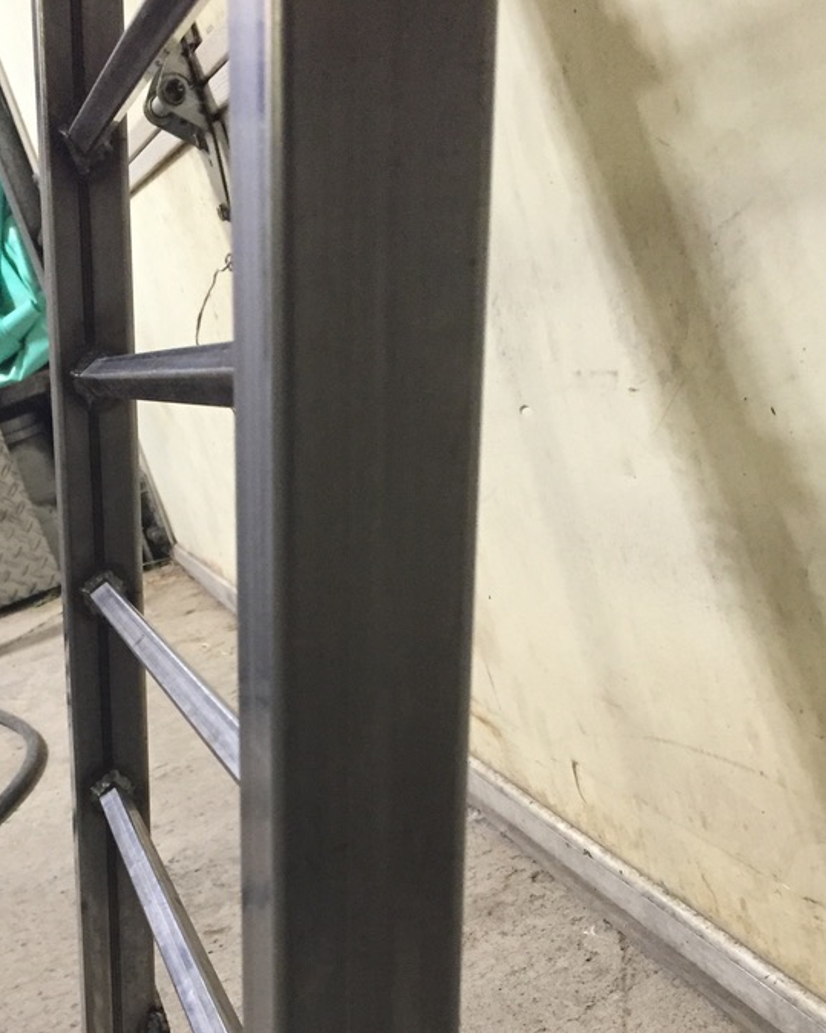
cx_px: 293
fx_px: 1314
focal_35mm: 43
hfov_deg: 34.6
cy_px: 783
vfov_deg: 41.5
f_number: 2.2
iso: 250
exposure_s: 1/24
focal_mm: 4.15
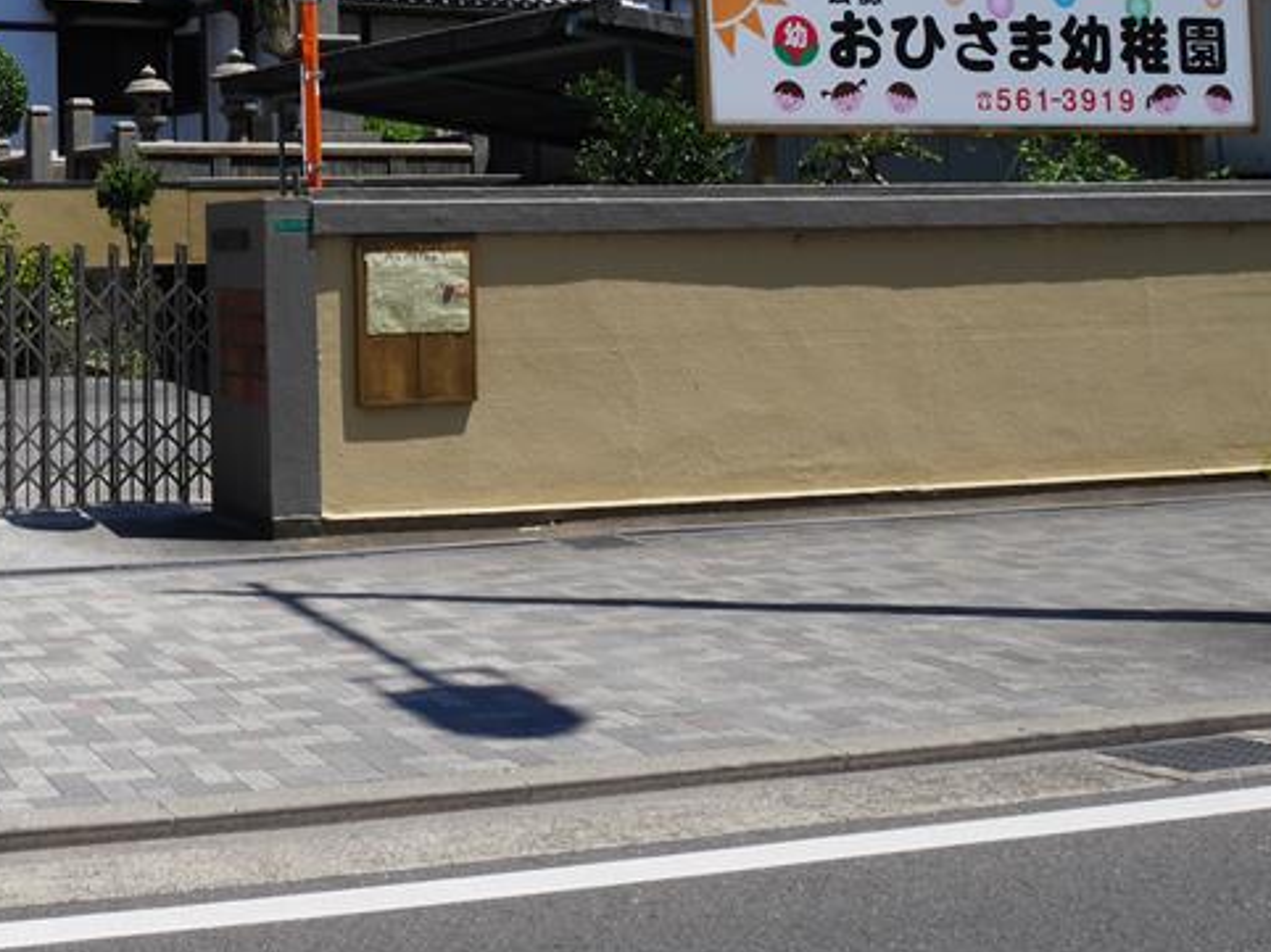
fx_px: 1872
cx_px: 5
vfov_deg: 27.5
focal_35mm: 51
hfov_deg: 34.2
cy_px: 95
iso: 200
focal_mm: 12
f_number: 10
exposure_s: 1/400
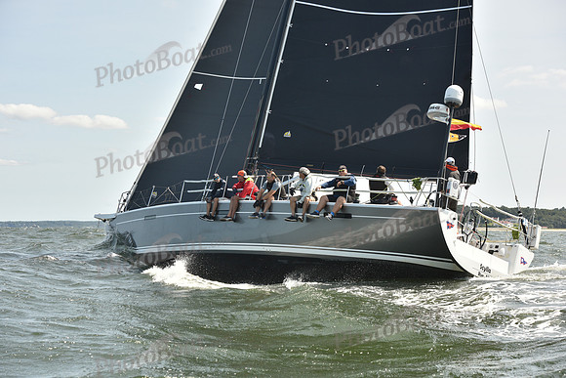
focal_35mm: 70
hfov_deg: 28.8
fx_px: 1101
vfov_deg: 19.5
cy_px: 189
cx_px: 283
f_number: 6.3
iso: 250
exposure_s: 1/800
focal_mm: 70
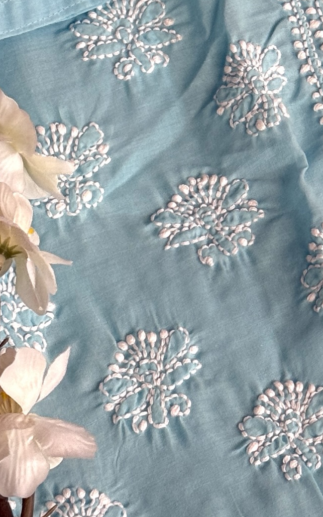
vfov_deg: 14.0
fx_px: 2070
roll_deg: +2.3
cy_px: -12
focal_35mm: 147
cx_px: 380
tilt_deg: -35.3
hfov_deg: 8.8
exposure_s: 1/76
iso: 100
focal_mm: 6.76
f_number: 1.78
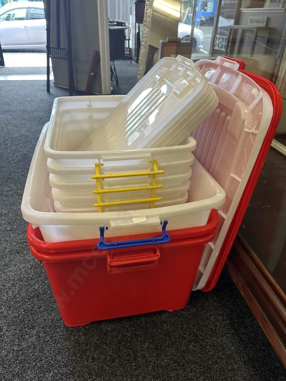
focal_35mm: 24
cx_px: 143
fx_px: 264
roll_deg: -1.9
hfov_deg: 56.8
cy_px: 190
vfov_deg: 71.6
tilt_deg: -33.1
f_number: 1.78
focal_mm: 6.86
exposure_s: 1/100
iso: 125
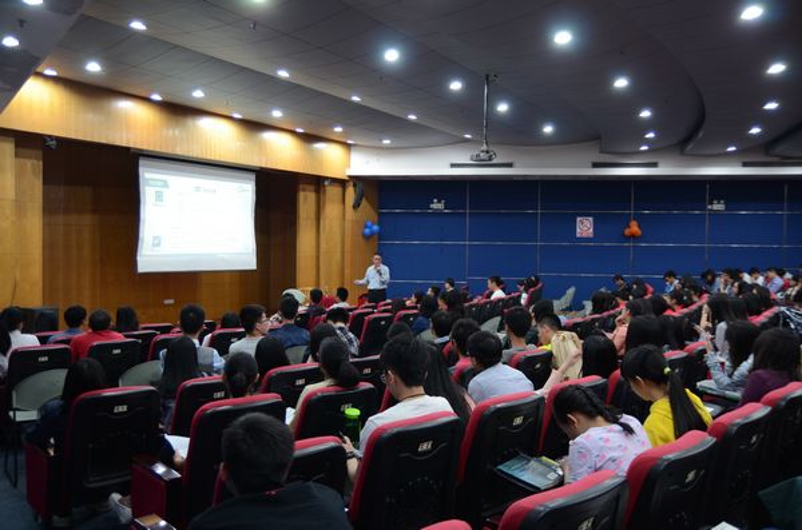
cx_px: 401
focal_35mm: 30
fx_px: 667
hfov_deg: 62.0
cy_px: 265
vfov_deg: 43.4
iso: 400
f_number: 2.8
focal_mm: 20
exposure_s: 1/15
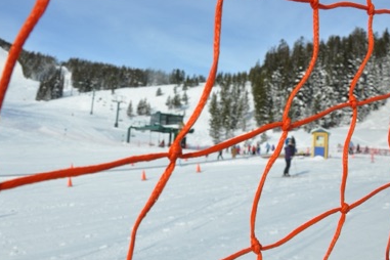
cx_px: 174
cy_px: 99
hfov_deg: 55.7
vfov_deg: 38.7
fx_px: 368
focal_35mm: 34
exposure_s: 1/400
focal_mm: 18
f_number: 10
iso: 200
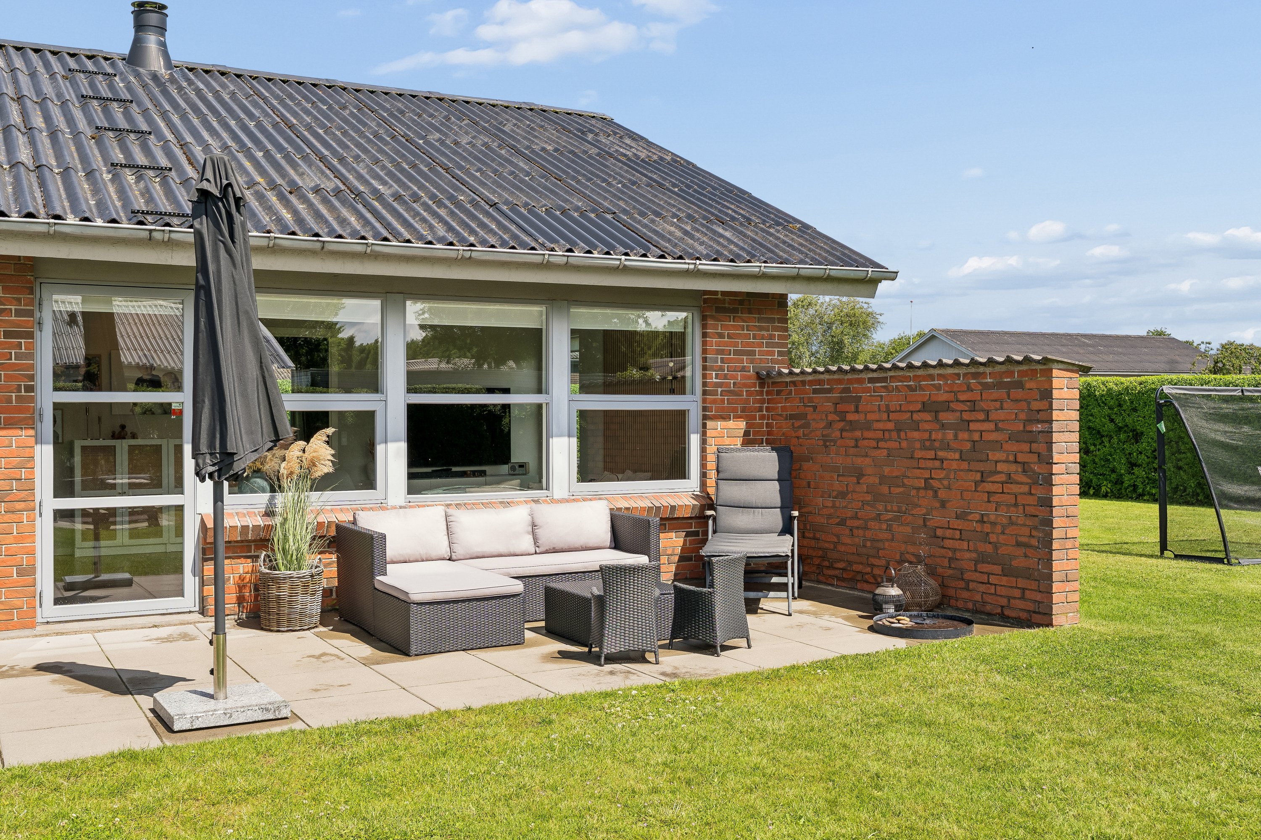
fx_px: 1226
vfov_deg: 37.9
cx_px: 630
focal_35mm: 35
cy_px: 420
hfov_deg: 54.4
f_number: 8
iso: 200
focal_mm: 35
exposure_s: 1/400
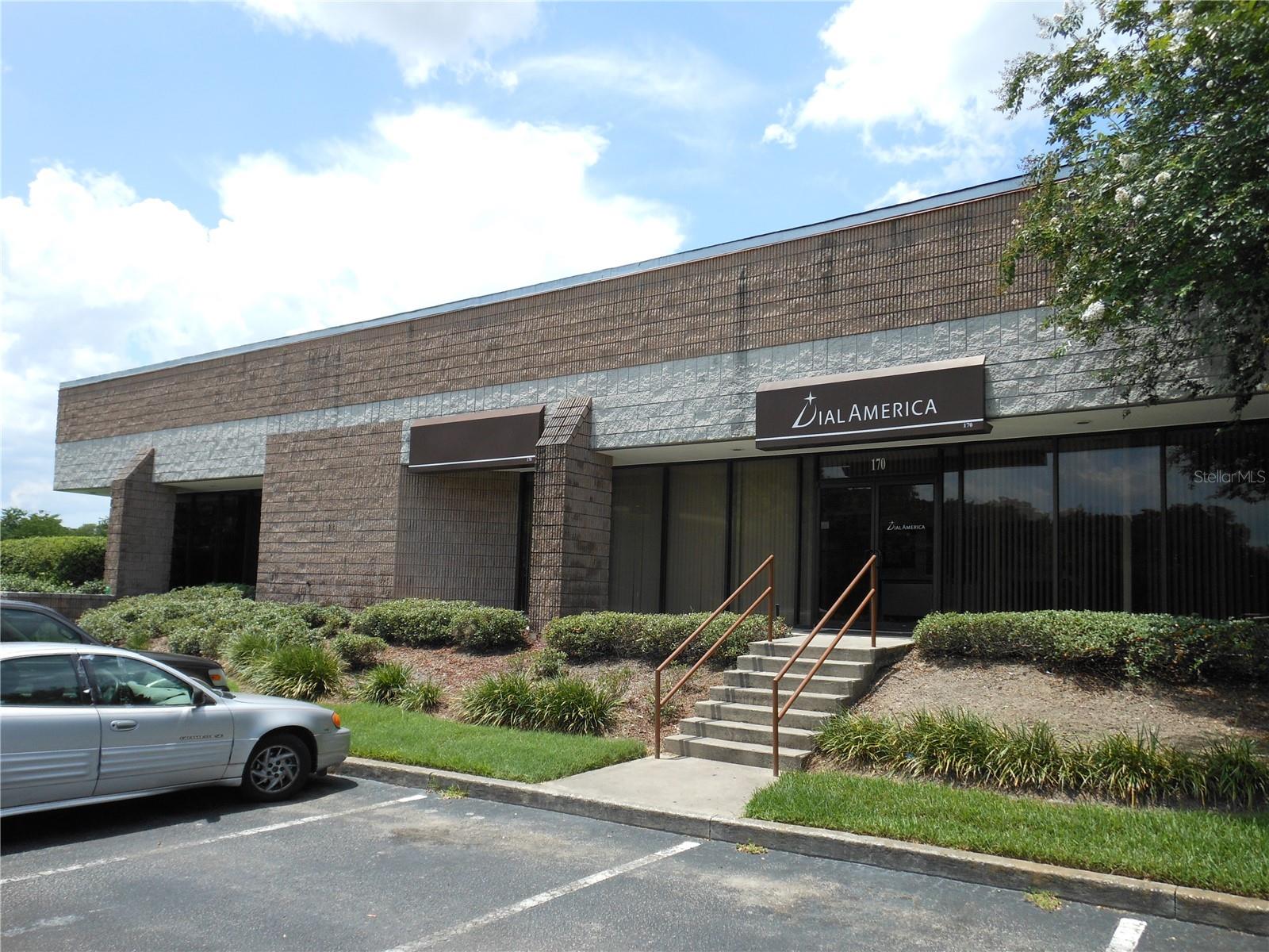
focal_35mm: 25
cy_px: 476
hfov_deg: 69.4
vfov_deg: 54.9
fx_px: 916
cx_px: 634
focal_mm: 4.5
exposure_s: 1/800
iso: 80
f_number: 3.2
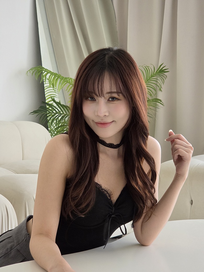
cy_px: 136
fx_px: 542
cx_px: 102
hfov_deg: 21.3
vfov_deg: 28.2
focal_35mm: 69
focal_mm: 7
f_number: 2.4
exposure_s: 1/100
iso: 250
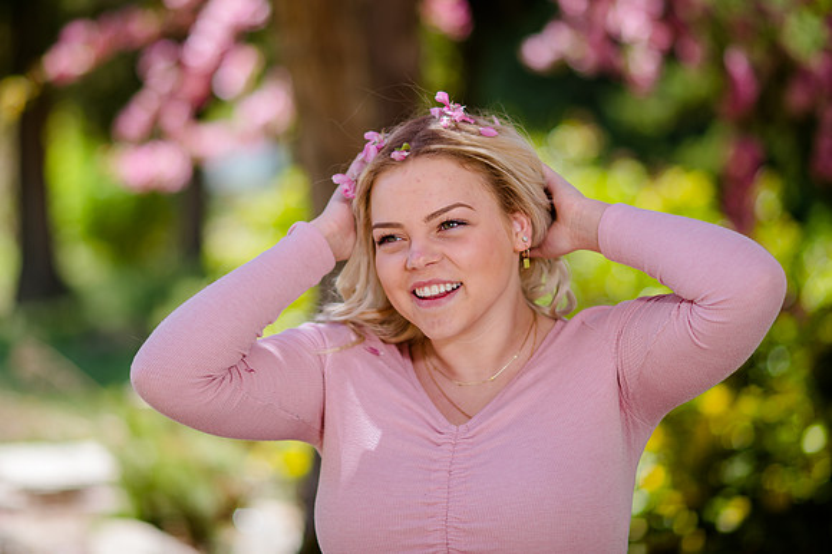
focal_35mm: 122
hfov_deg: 16.8
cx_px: 369
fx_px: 2809
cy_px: 246
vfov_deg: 11.3
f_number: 2
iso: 125
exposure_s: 1/800
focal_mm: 105
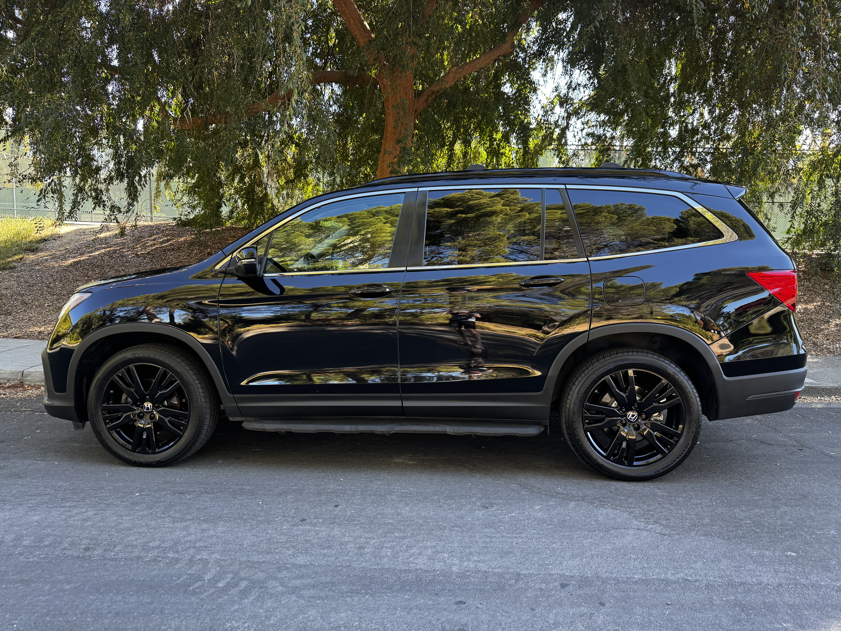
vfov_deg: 56.8
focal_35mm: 24
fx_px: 583
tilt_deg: -6.8
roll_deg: -2.4
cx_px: 420
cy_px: 316
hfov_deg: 71.6
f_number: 1.78
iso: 100
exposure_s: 1/121
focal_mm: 6.76
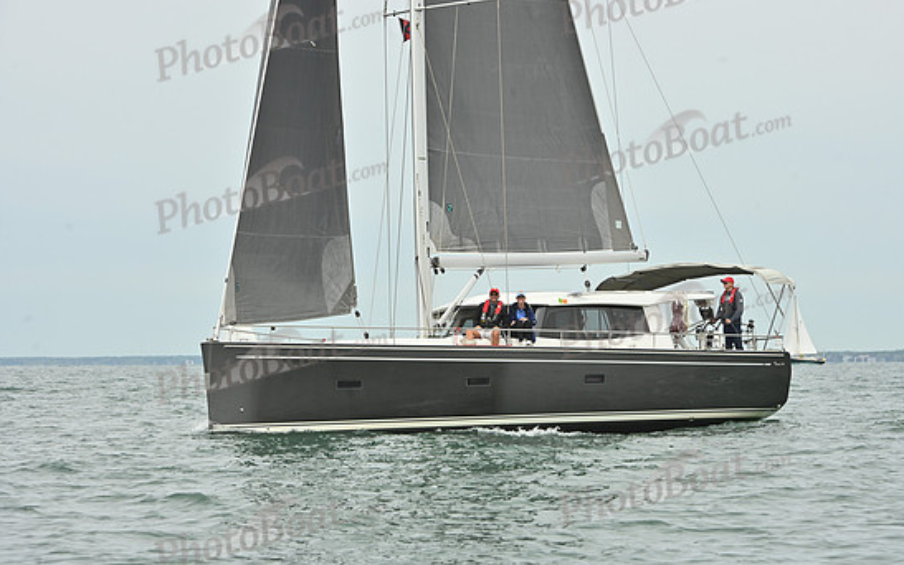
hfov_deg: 12.9
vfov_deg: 8.1
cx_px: 474
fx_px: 3992
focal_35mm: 162
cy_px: 254
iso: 320
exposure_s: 1/800
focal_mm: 150
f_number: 11
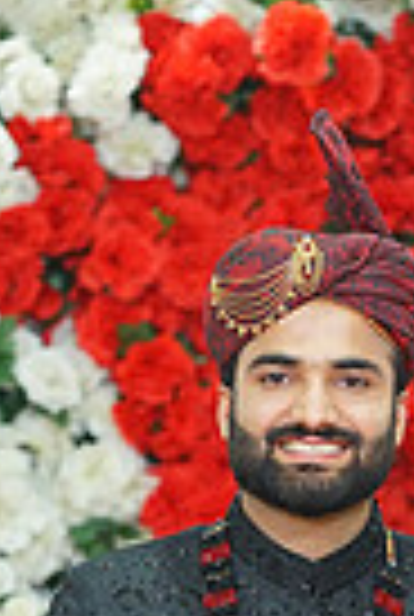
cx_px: 583
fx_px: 6161
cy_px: 1012
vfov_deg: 5.7
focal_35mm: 359
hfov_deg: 3.8
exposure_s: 1/160
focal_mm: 85
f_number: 2.5
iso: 640
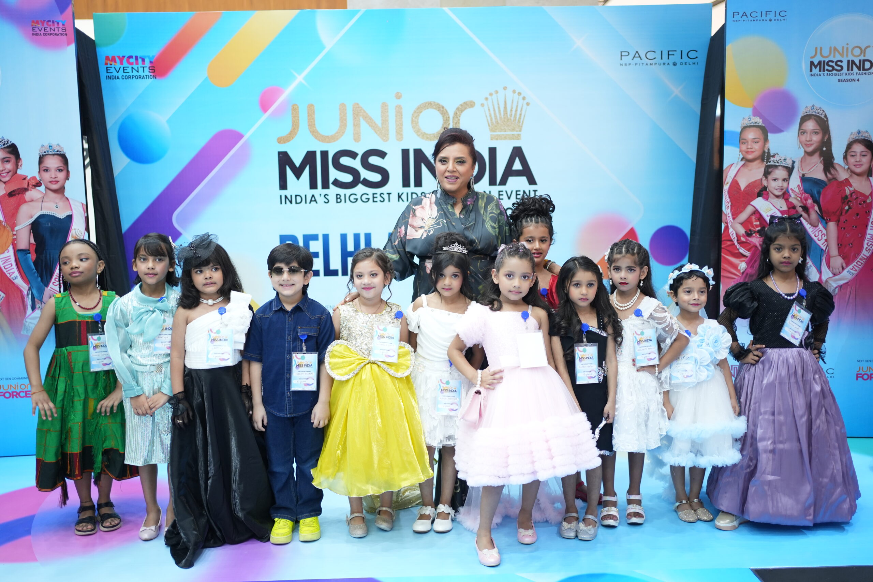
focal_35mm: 35
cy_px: 291
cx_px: 436
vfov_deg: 37.9
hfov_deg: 54.4
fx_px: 849
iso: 1000
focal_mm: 35
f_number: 1.8
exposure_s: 1/125
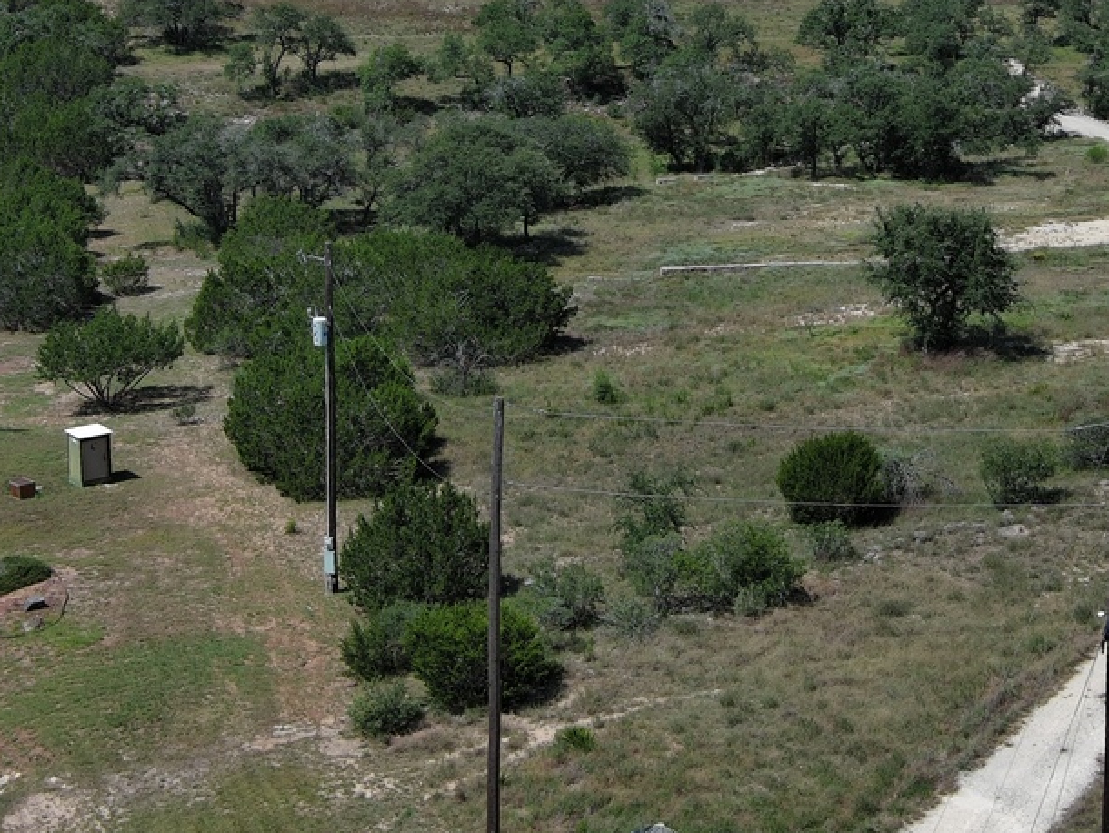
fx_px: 2372
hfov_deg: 26.3
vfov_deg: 19.6
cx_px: 562
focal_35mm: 74
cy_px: 96
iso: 100
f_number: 2.8
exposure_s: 1/2227
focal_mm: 10.57
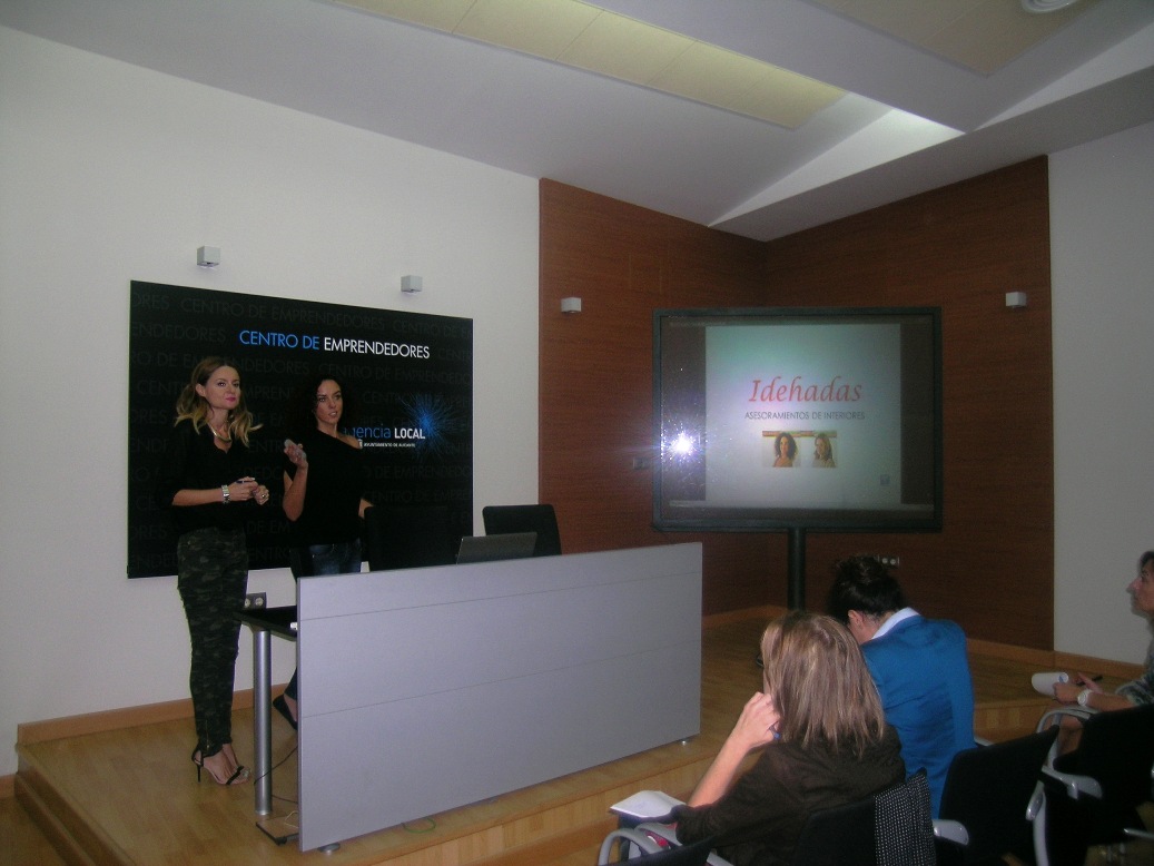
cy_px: 433
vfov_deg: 49.8
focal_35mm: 28
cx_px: 577
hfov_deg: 63.4
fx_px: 934
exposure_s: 1/60.1
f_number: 2.8
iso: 50
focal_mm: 5.8
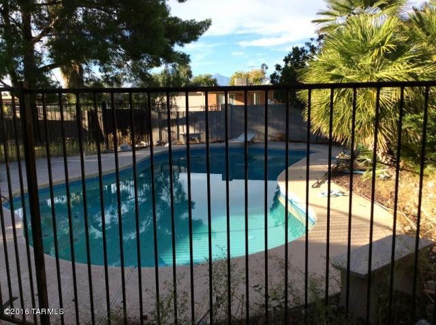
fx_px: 402
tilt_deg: -7.9
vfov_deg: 44.1
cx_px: 218
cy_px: 162
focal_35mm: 32
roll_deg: +1.1
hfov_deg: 56.9
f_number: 2.4
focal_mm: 3.3
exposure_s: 1/657
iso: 32
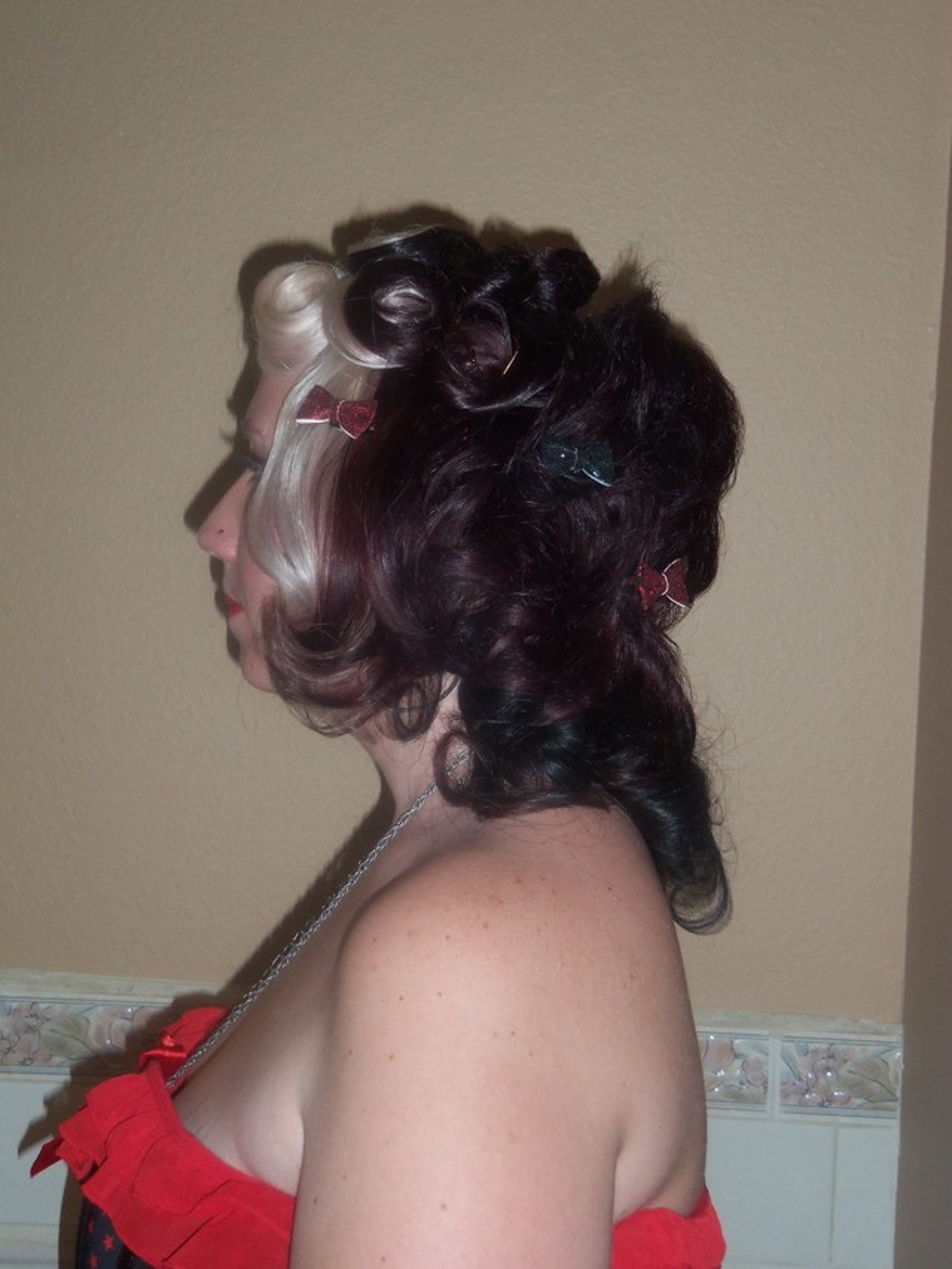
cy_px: 634
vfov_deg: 31.2
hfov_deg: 23.7
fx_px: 2273
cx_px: 476
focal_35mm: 62
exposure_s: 1/60
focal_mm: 10.9
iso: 125
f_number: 4.8
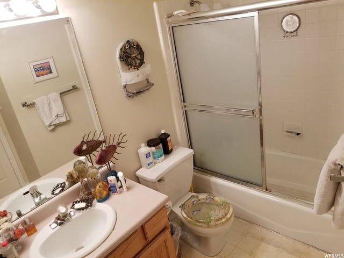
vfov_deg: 53.1
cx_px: 172
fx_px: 258
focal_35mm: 26
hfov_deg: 67.3
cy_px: 129
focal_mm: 4.25
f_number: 1.7
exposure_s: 1/60
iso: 125
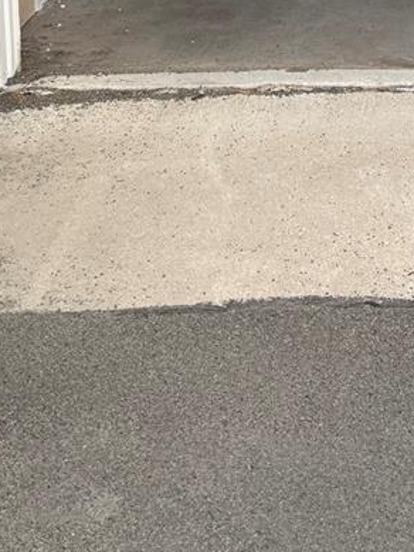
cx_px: 415
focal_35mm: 74
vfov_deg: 22.8
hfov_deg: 19.3
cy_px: -207
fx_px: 1179
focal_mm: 6.76
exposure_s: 1/1046
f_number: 1.78
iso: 80
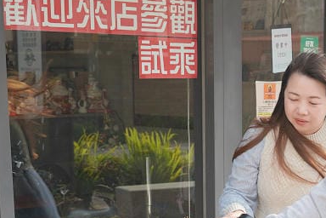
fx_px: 878
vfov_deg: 13.6
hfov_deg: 20.6
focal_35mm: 97
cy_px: 276
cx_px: 298
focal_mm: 31
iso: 100
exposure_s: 1/160
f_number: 4
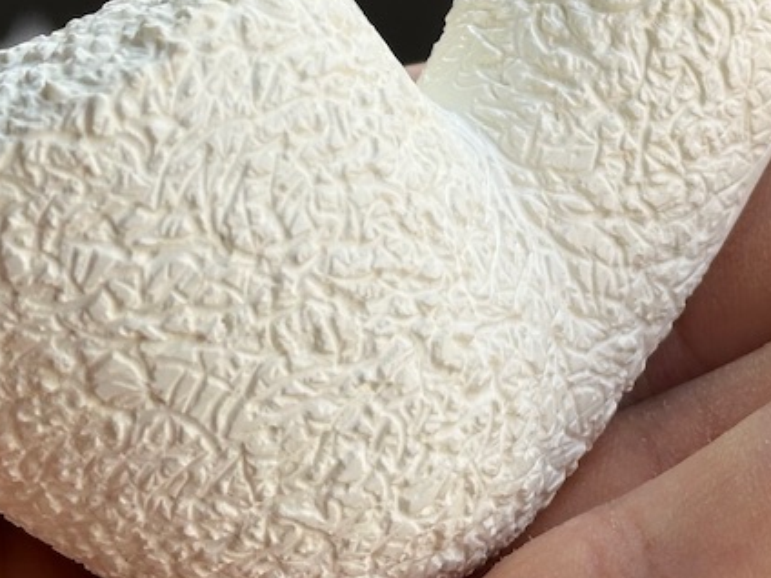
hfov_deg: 13.6
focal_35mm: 145
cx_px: 489
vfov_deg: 10.1
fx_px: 3230
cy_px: -31
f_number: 1.78
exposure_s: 1/704
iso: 64
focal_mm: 6.86
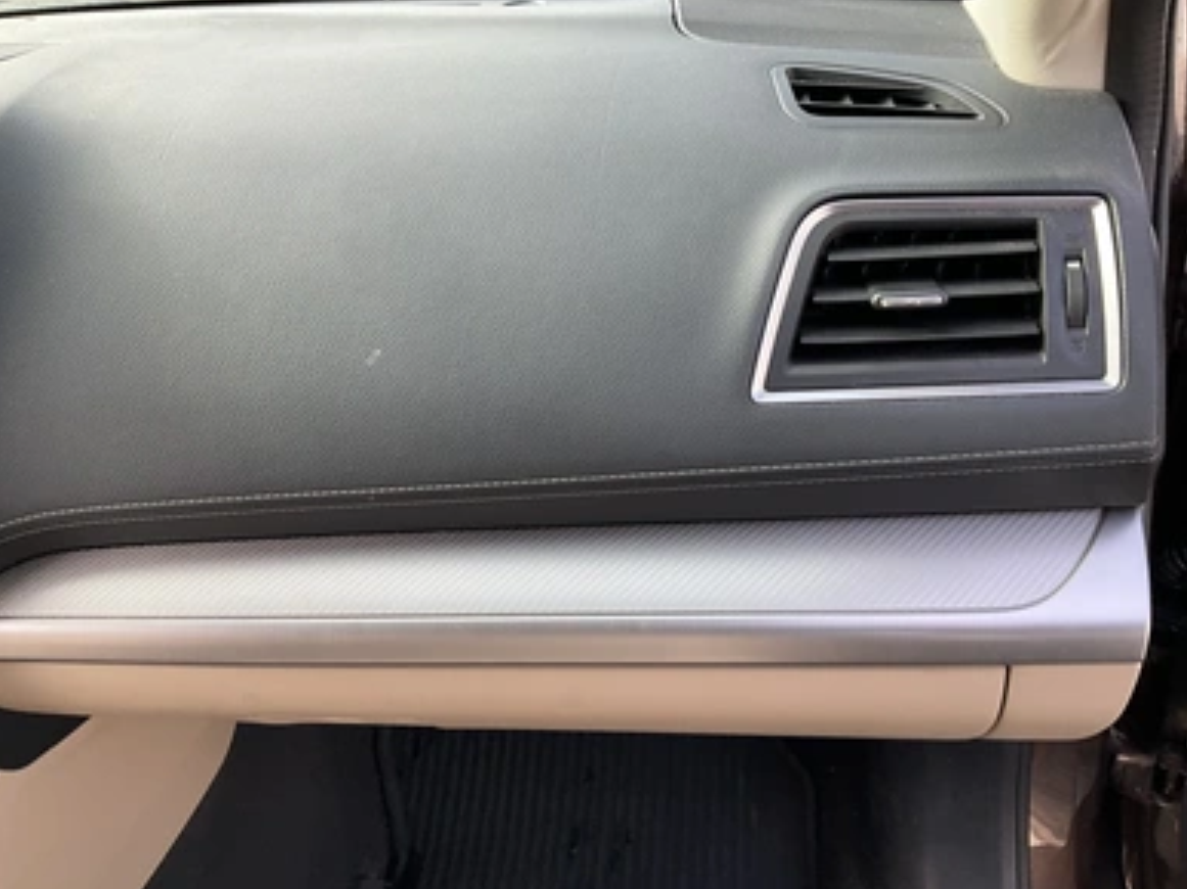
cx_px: 604
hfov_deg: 60.0
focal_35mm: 30
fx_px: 1028
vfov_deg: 46.8
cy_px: 454
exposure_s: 1/122
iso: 20
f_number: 1.8
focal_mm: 3
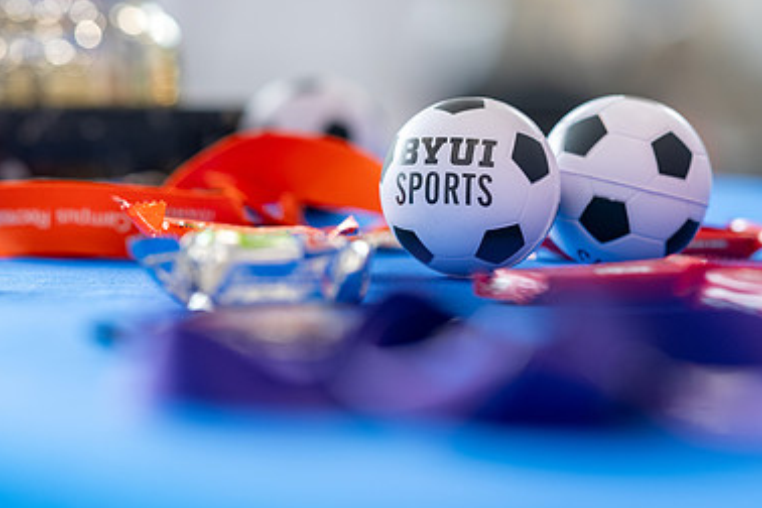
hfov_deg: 12.4
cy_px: 158
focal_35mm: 166
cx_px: 421
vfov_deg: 8.3
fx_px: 3513
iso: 320
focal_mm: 105
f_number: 3.2
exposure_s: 1/60
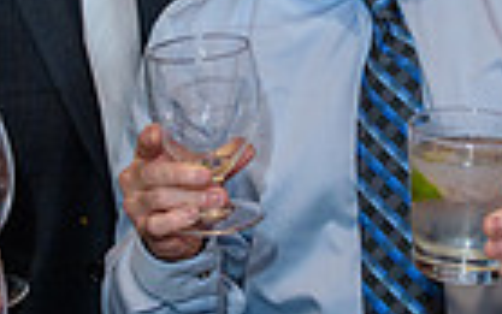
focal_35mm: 136
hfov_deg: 15.3
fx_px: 1861
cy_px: -23
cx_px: 300
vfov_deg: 9.6
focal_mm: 32
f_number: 3.2
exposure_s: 1/125
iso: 1600
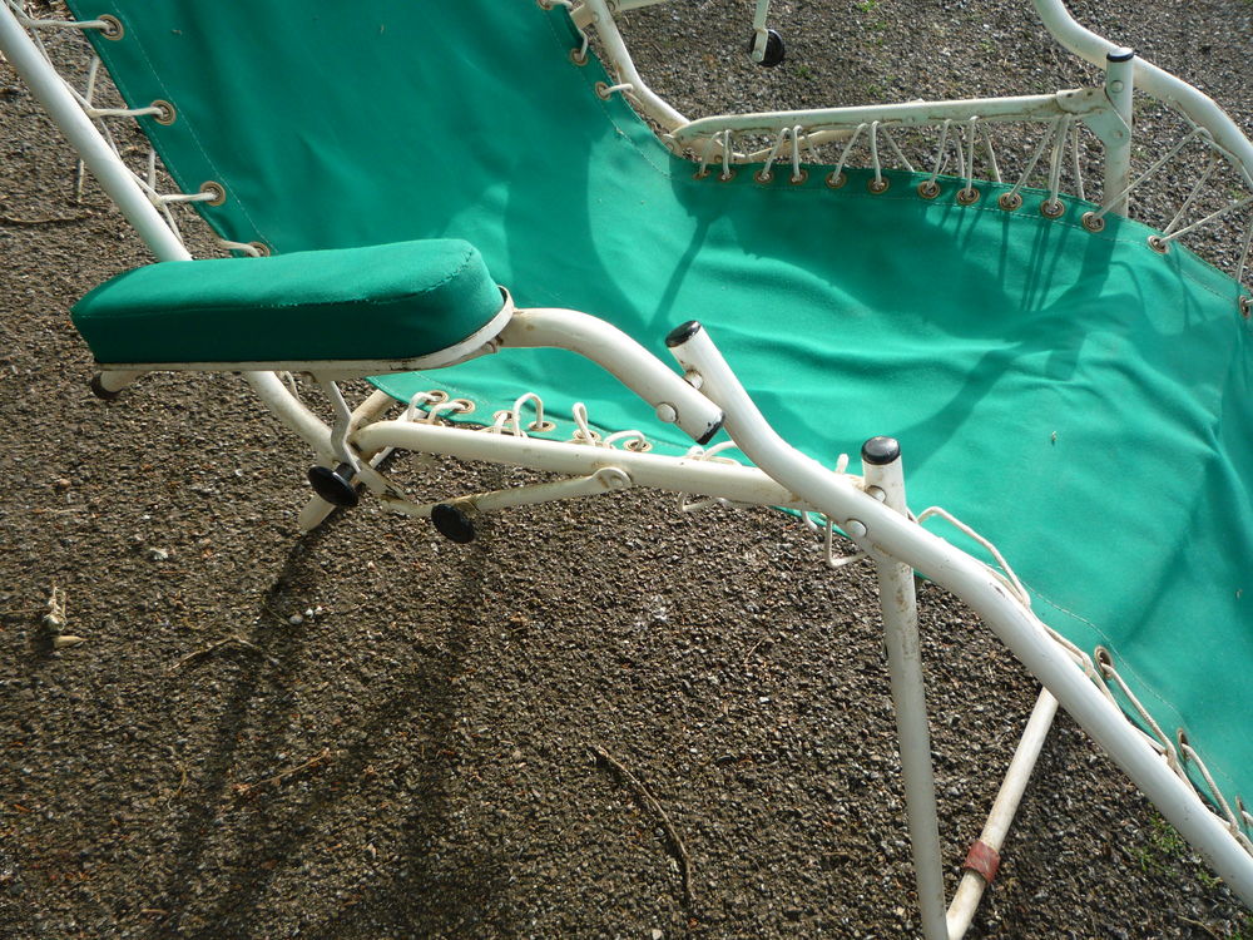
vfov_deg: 46.8
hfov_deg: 60.0
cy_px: 470
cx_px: 626
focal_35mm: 30
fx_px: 1086
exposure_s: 1/100
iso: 100
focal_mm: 5.2
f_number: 4
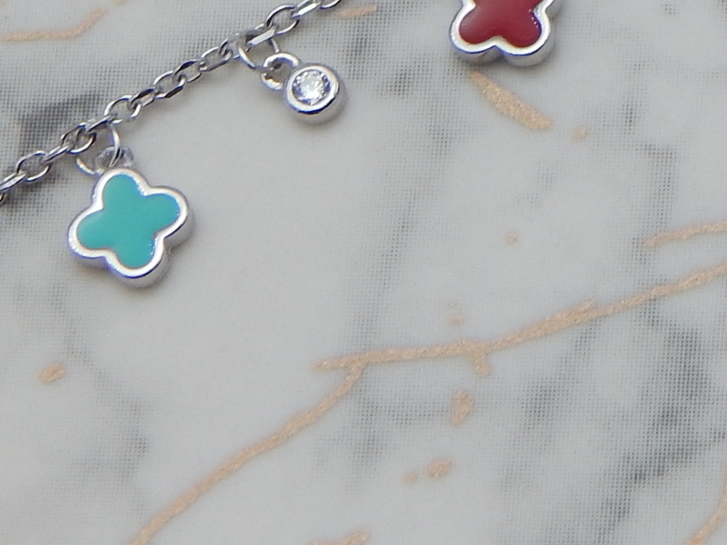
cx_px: 970
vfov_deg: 3.4
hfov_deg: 4.6
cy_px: -359
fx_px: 9095
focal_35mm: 433
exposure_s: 1/160
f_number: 4.6
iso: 125
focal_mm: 20.5
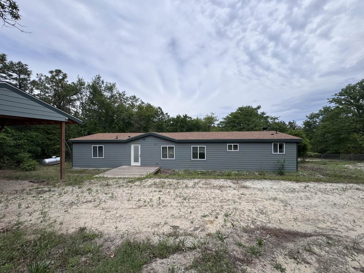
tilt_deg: +0.7
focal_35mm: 14
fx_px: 147
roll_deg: -0.3
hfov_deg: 102.1
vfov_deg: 85.7
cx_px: 182
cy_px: 136
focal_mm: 2.22
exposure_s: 1/3390
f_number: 2.2
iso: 50
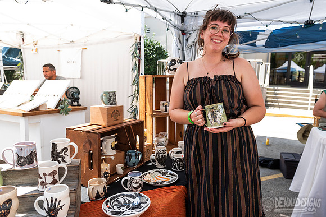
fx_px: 228
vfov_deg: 51.0
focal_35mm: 25
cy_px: 105
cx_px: 171
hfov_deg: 71.1
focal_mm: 24
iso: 50
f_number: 4
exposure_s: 1/125
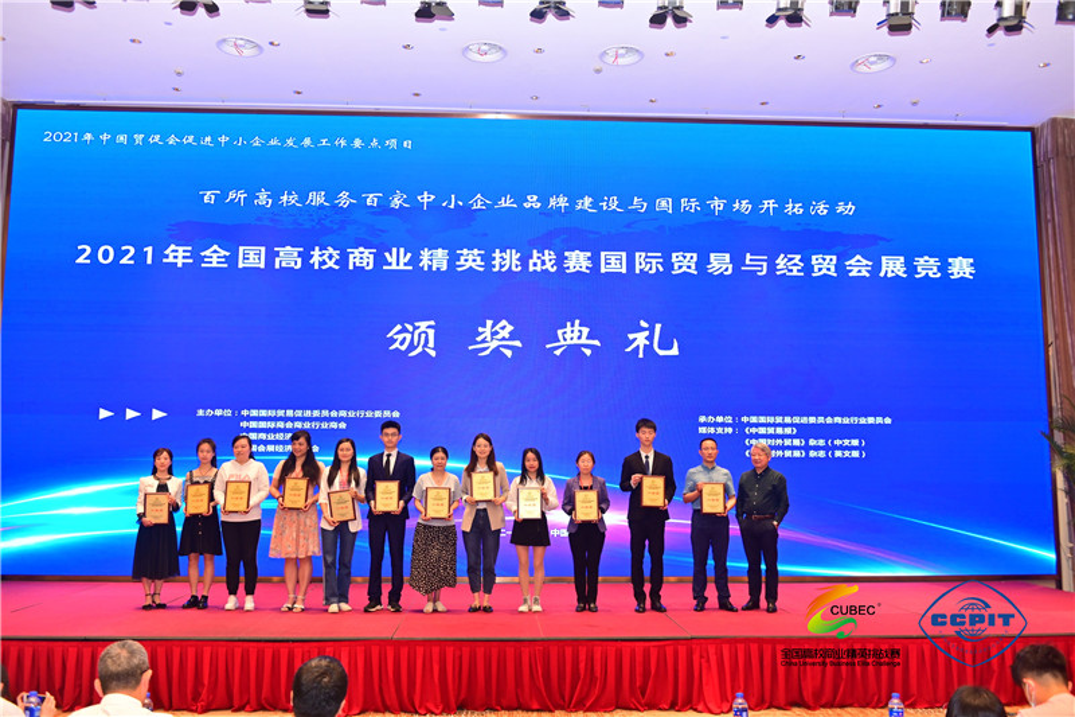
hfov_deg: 58.7
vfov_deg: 41.1
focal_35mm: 32
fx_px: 955
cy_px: 358
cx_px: 538
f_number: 4
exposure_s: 1/161
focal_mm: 32
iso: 1000
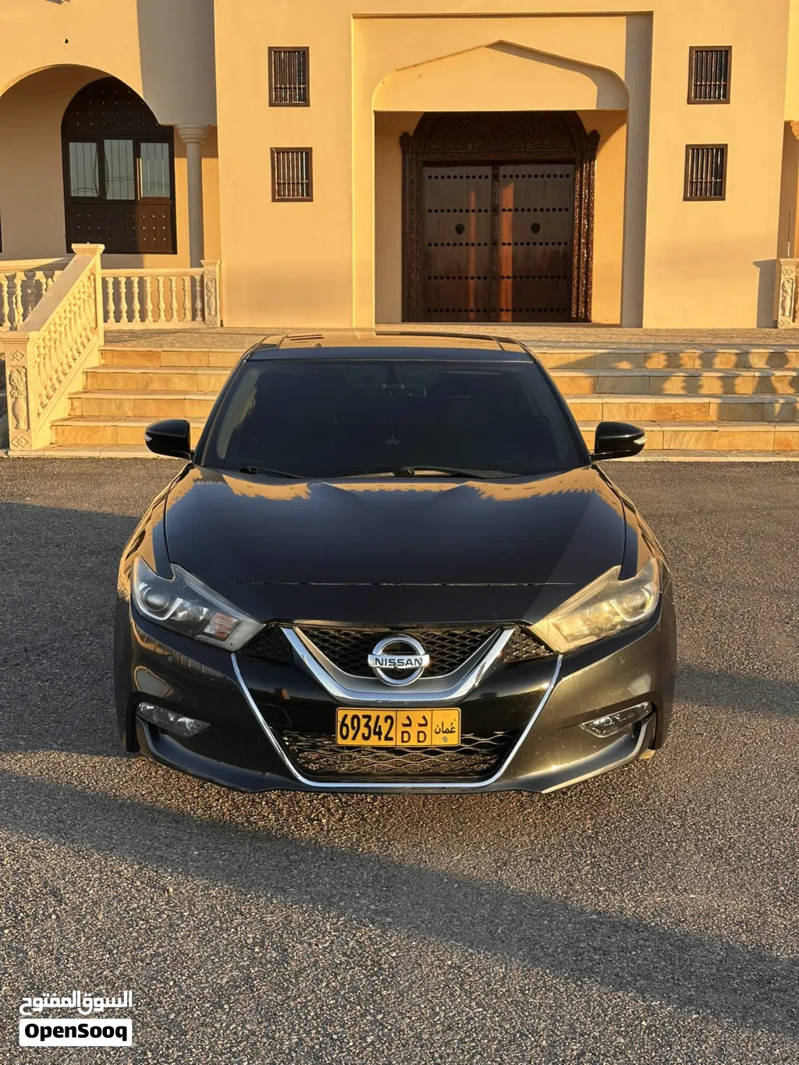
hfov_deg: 30.3
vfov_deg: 39.7
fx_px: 1477
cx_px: 400
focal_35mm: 48
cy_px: 532
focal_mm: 6.86
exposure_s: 1/402
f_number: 1.78
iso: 64
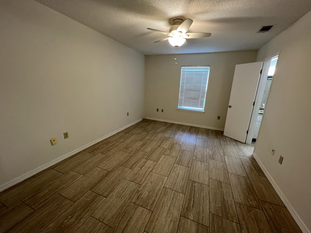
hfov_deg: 106.2
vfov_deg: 89.9
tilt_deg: -14.5
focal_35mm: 13
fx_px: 117
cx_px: 156
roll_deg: -2.7
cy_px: 116
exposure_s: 1/60
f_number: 1.8
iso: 200
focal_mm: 1.57
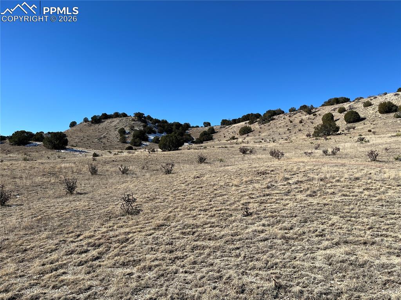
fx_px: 301
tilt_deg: +2.6
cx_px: 200
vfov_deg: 53.0
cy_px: 150
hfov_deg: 67.3
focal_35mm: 26
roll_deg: +0.7
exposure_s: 1/4016
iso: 50
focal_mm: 5.1
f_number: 1.6
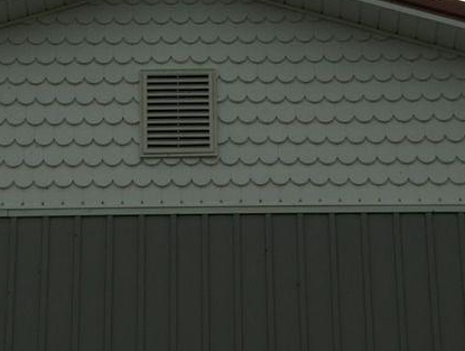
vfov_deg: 7.9
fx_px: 2531
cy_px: 138
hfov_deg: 10.5
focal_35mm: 188
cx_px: 212
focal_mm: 19.6
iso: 100
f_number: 9.19
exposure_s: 1/201
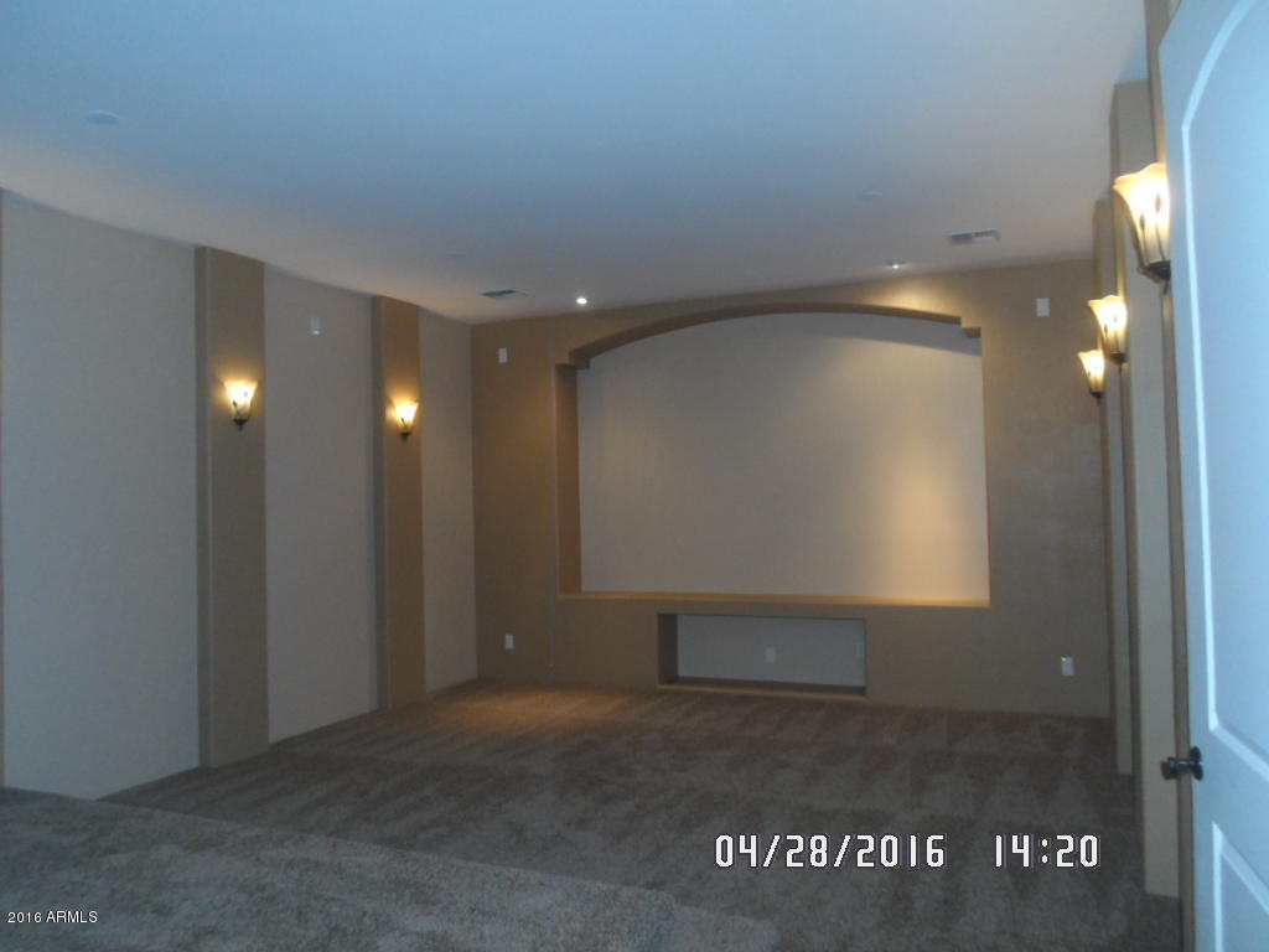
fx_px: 916
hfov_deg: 69.4
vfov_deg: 54.9
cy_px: 476
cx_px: 634
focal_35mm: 25
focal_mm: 4.5
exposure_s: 1/30
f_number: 2.5
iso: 480
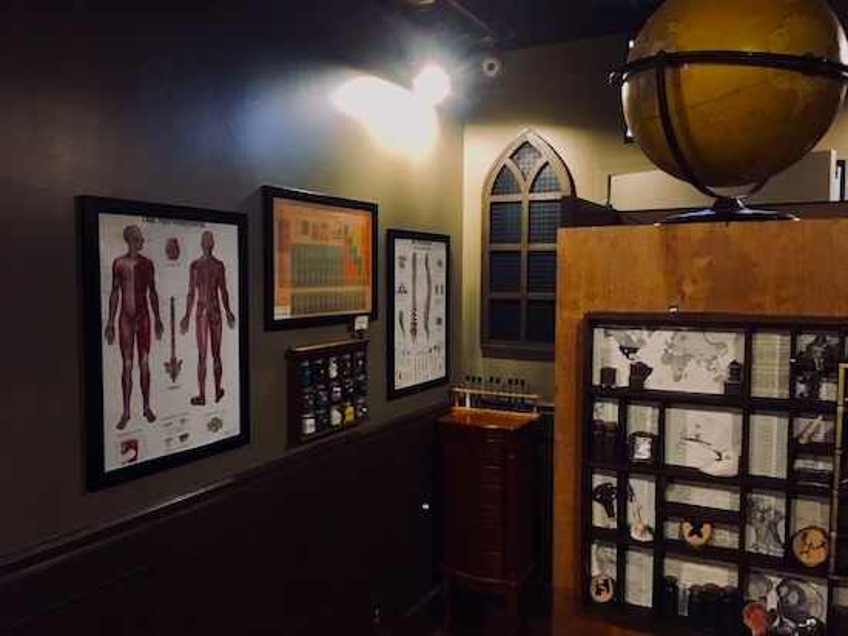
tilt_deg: -4.1
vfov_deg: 48.3
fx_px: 711
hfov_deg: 61.6
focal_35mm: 29
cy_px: 318
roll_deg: -1.0
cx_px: 424
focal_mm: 4.15
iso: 320
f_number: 2.2
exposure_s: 1/15
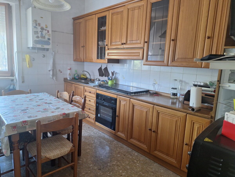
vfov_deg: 58.9
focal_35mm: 23
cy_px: 88
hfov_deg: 73.9
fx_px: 156
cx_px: 118
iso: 250
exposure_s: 1/50
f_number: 1.8
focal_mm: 5.54
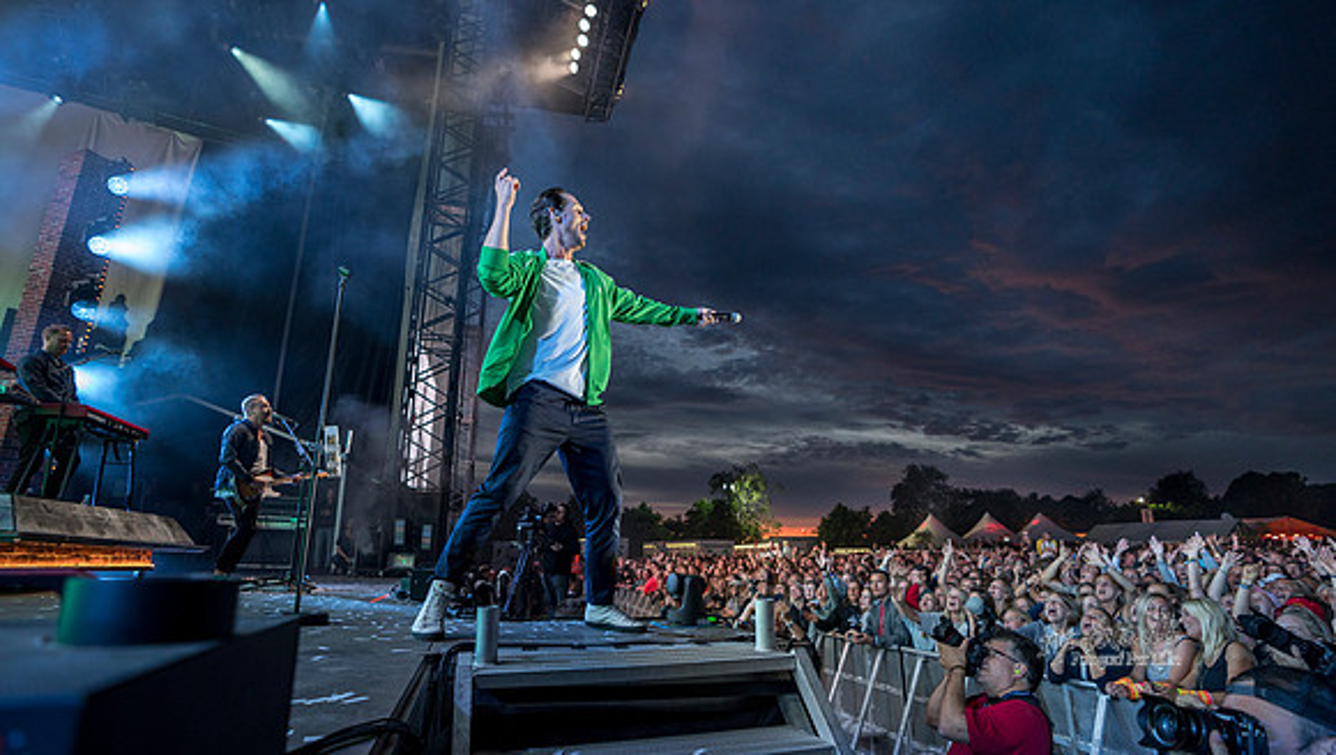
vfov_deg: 62.7
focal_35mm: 17
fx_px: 620
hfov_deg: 94.3
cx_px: 658
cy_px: 390
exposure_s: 1/500
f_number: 2.8
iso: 800
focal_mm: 16
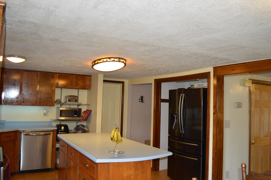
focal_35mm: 30
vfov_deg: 43.5
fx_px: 226
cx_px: 136
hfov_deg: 62.0
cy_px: 90
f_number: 3.8
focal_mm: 20
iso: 560
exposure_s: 1/60
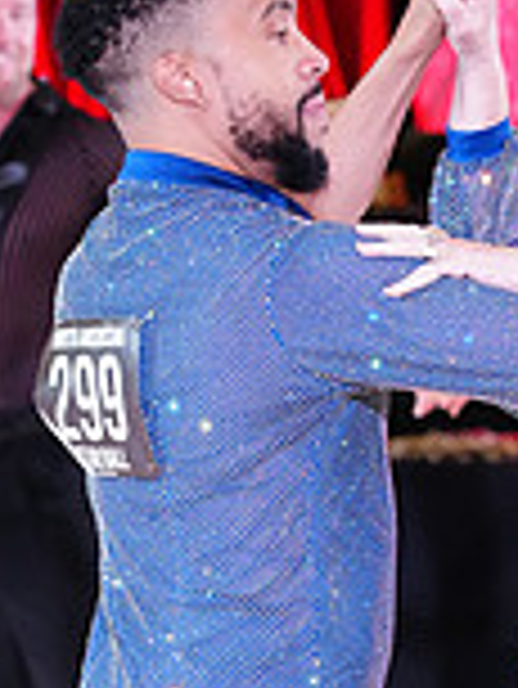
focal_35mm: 302
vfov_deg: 6.5
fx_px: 6017
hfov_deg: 4.9
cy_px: 917
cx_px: 615
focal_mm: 83
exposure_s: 1/250
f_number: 4
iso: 4000
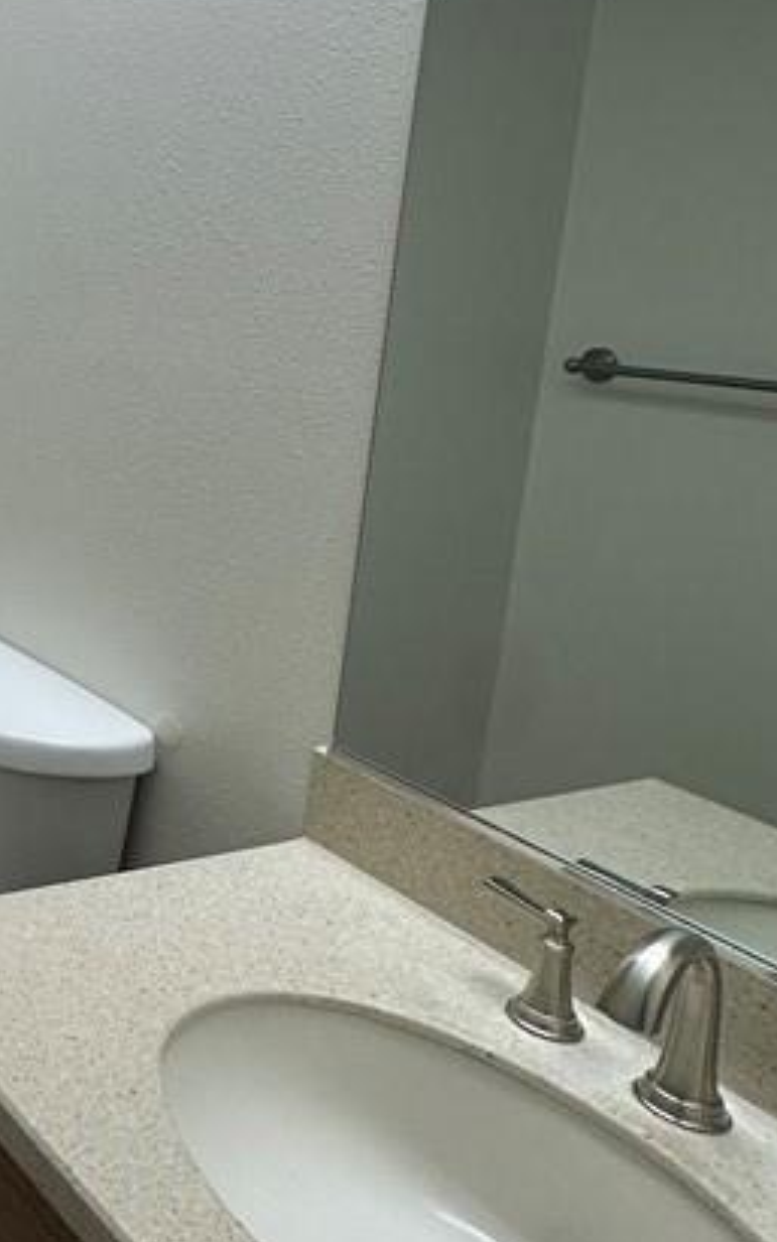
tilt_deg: -7.9
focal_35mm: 37
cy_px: 390
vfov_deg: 51.5
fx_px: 1253
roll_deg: -2.7
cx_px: -351
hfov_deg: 26.3
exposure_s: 1/120
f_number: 2.2
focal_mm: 2.22
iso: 64
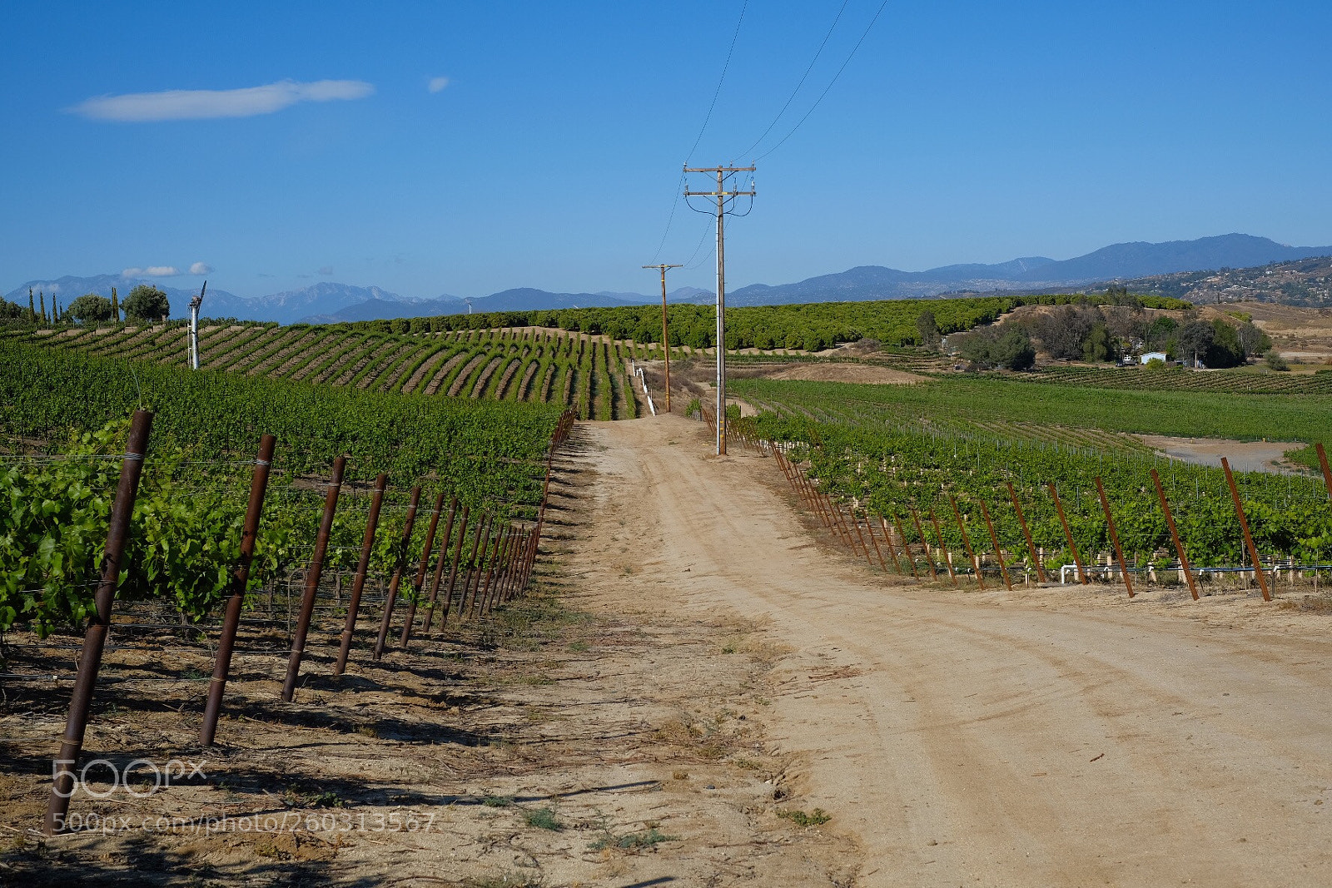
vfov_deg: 25.5
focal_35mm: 53
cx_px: 666
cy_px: 444
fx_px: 1961
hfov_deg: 37.5
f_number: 5.6
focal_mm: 35
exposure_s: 1/1600
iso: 200
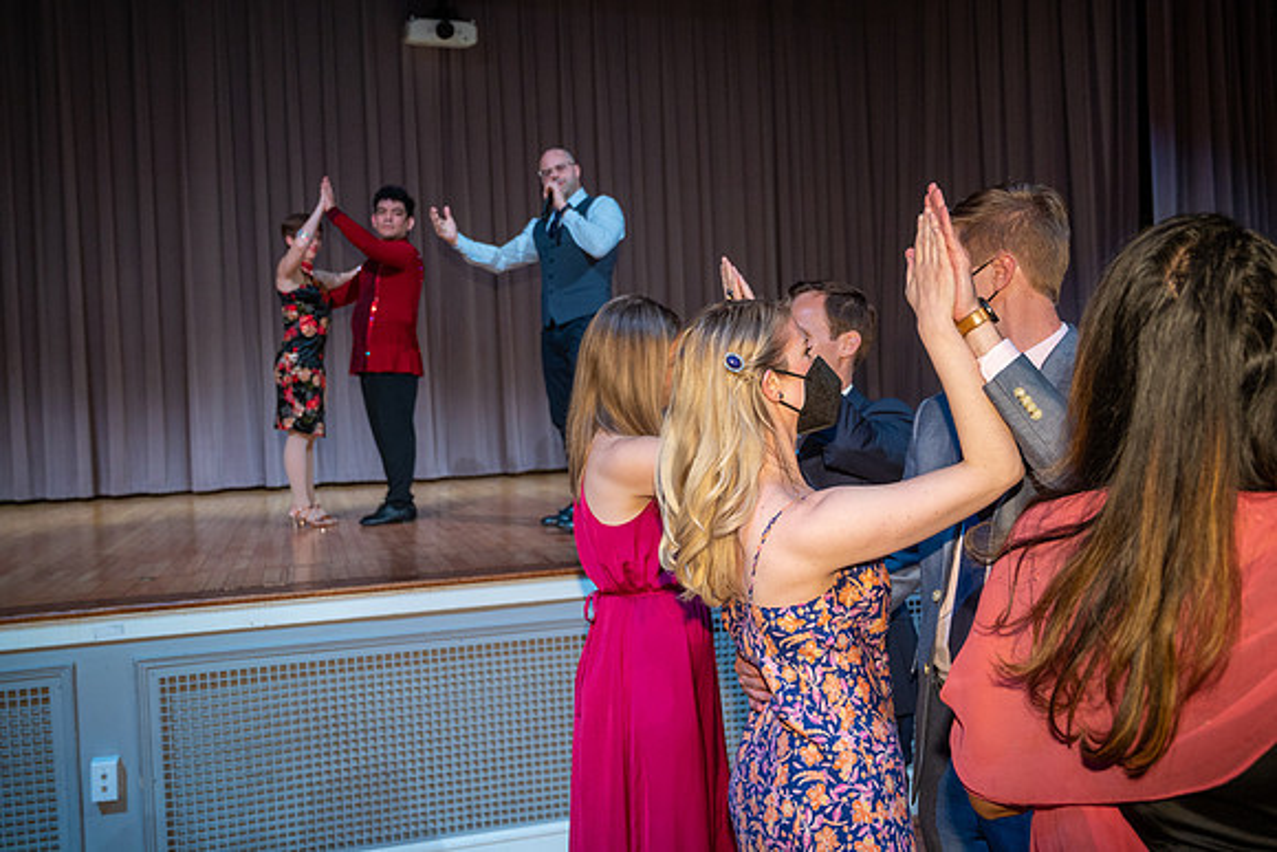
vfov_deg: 42.3
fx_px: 1102
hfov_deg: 60.2
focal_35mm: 31
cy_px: 426
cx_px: 638
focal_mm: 31
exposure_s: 1/400
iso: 1600
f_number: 4
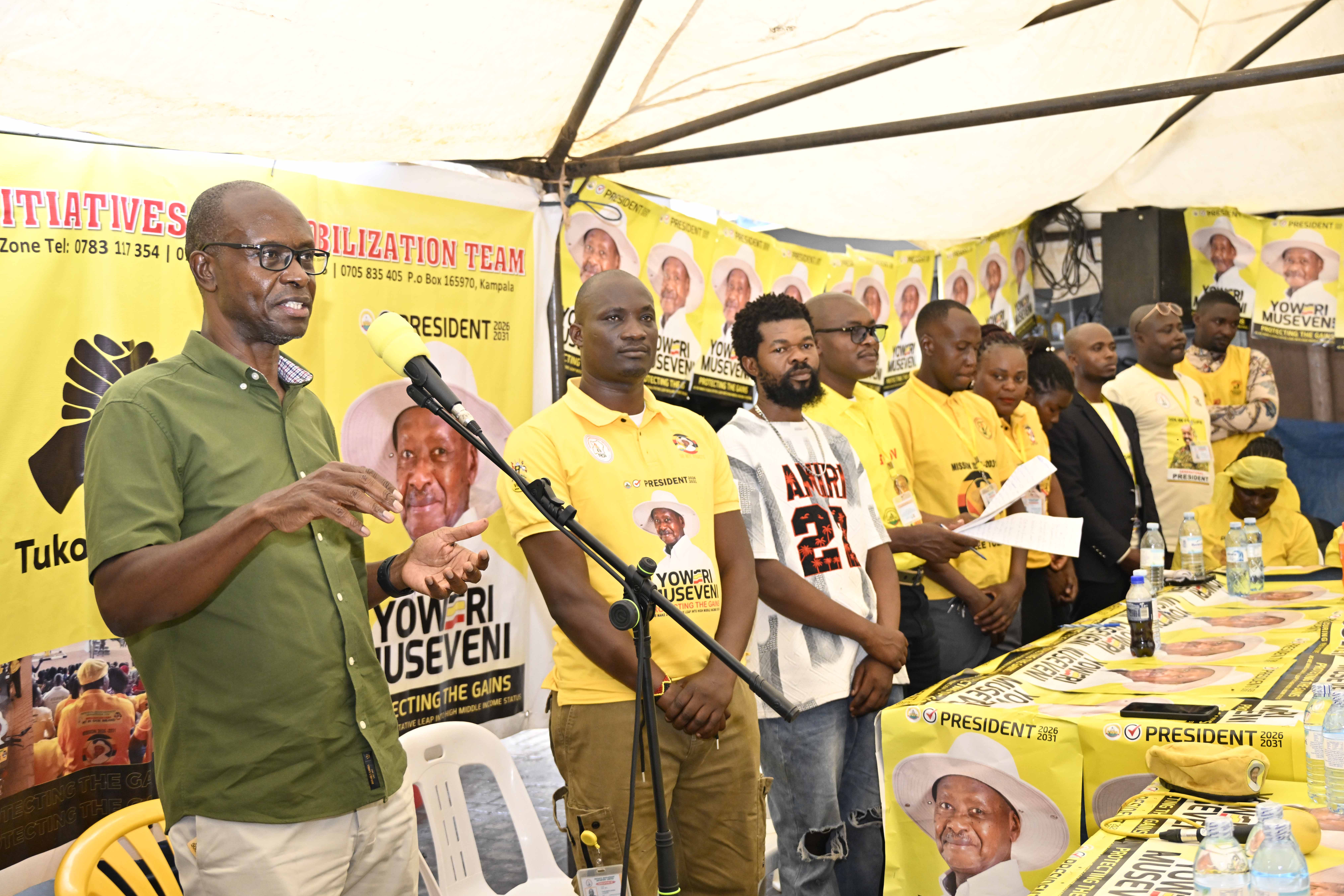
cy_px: 455
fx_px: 1643
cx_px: 668
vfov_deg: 30.5
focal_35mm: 44
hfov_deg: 44.5
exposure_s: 1/500
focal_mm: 43
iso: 2500
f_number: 5
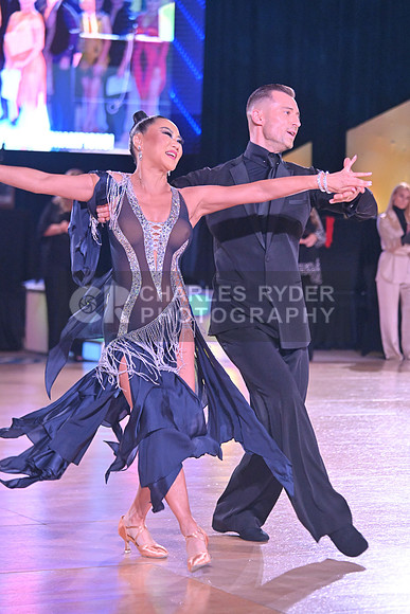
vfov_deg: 17.1
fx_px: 2049
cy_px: 307
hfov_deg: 11.4
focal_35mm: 120
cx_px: 205
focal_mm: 120
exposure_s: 1/400
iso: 4000
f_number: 7.1
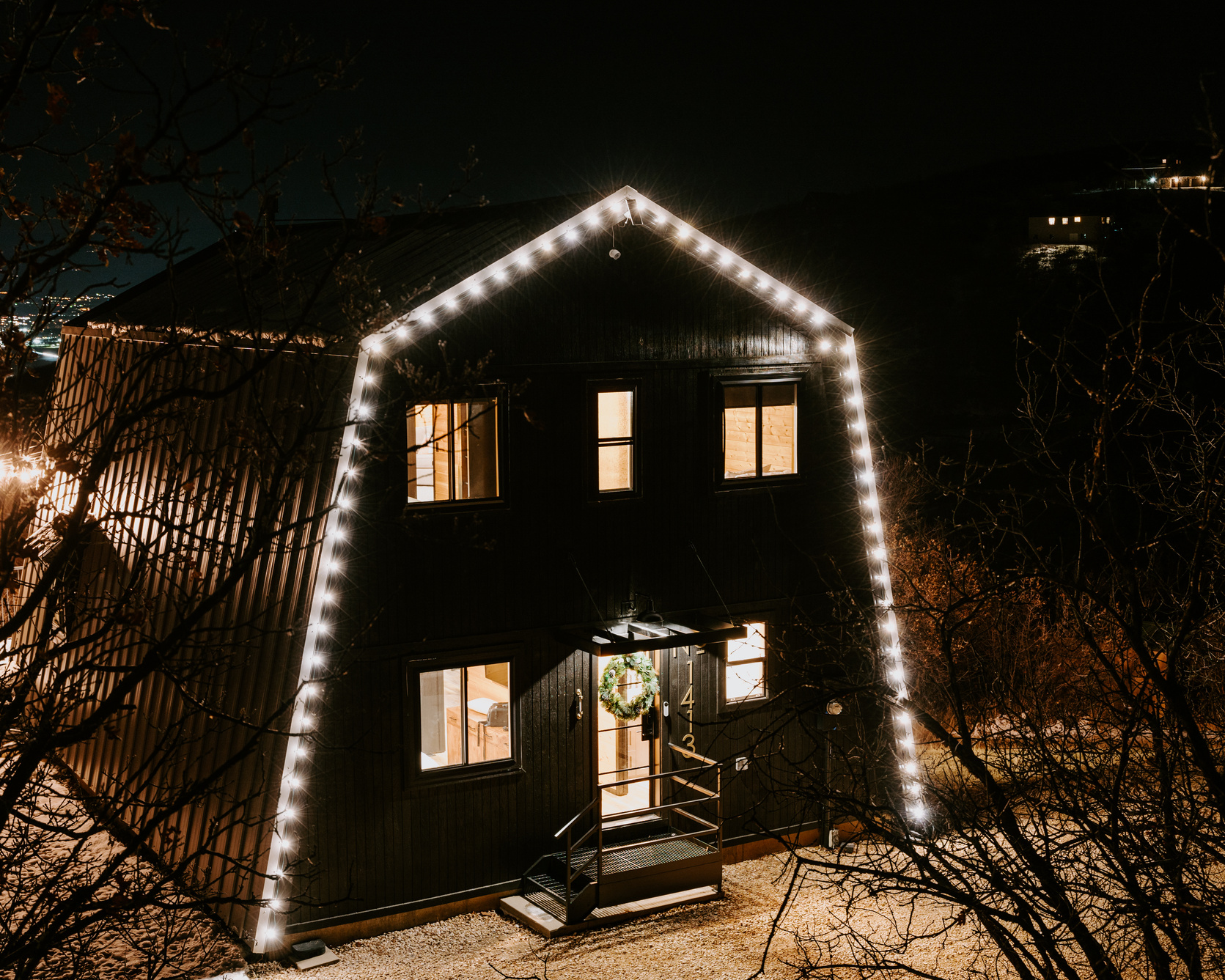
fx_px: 1668
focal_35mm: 46
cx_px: 557
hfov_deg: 40.3
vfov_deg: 32.7
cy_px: 494
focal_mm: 40
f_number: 5.6
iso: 160
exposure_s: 8
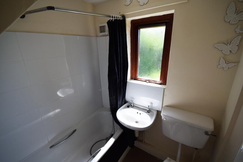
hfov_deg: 100.4
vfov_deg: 77.3
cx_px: 122
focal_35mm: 15
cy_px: 81
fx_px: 101
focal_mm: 10
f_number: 6.3
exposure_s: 1/160
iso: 400
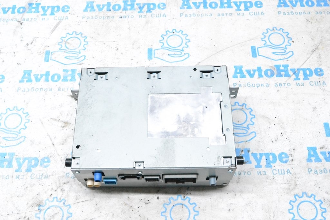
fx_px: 385
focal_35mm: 42
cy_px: 110
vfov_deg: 31.9
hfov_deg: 46.4
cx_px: 165
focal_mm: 28
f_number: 10
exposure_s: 1/125
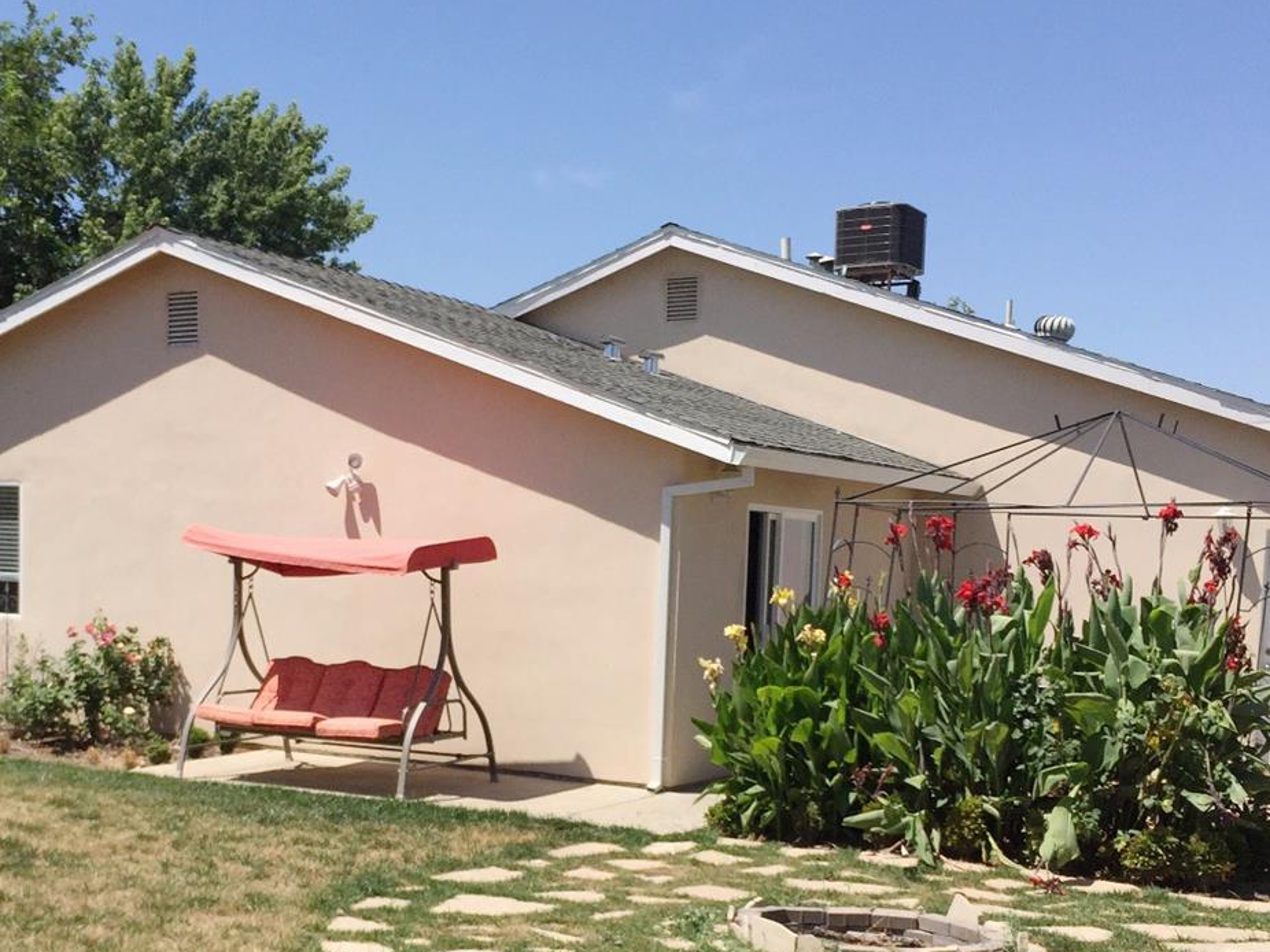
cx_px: 524
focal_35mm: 47
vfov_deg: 30.3
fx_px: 1724
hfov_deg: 40.3
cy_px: 722
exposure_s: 1/3300
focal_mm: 4.15
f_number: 2.2
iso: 32
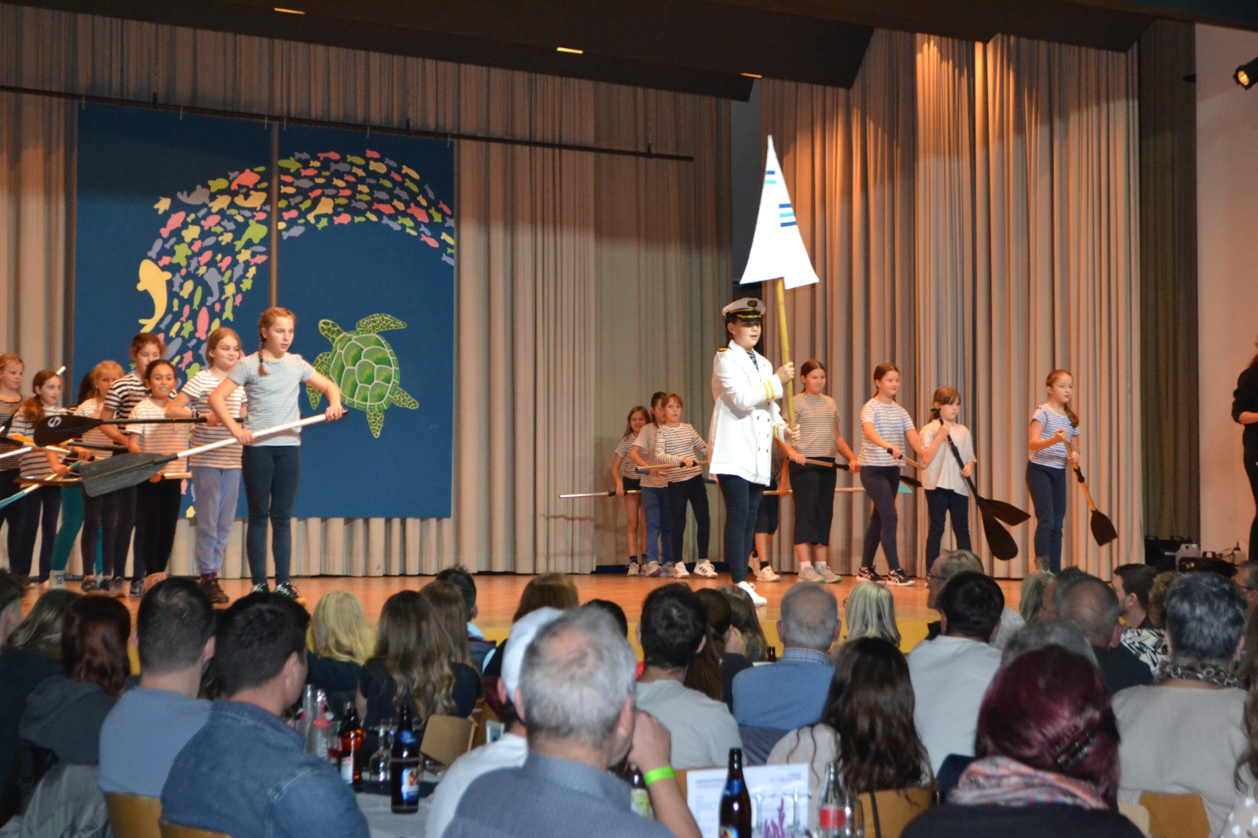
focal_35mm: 63
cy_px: 419
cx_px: 629
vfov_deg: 21.6
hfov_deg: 31.9
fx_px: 2201
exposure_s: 1/60
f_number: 5.3
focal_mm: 42
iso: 3200
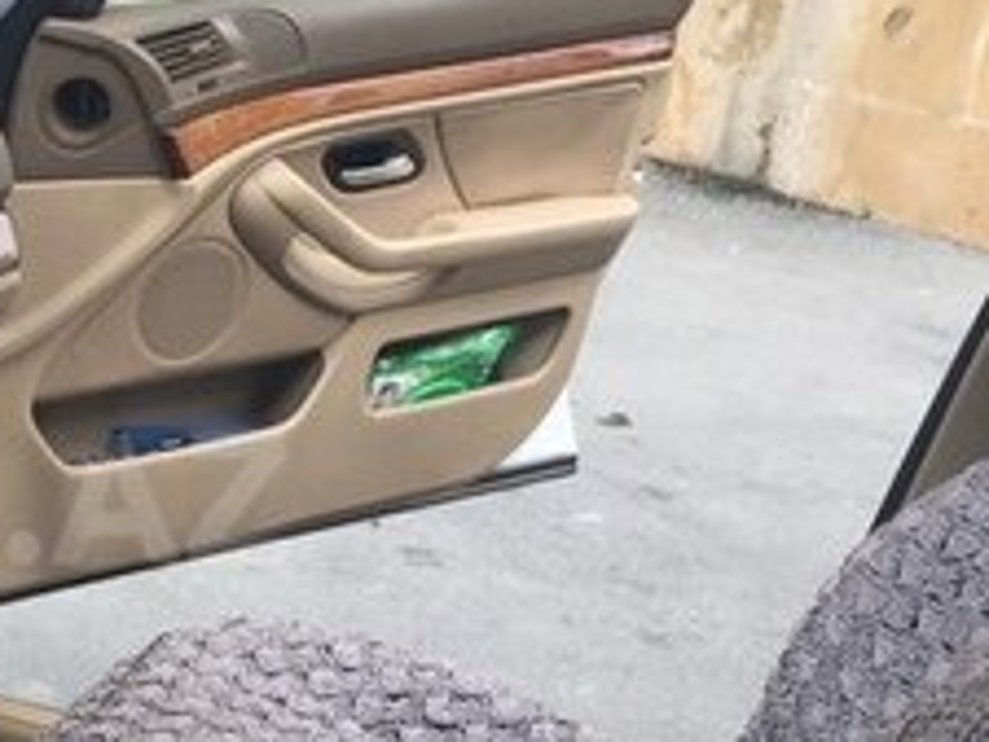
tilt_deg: -19.2
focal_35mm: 85
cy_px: 498
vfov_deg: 17.3
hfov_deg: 21.5
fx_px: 2430
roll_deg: -2.9
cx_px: -163
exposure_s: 1/120
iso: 32
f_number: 2.2
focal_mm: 4.15
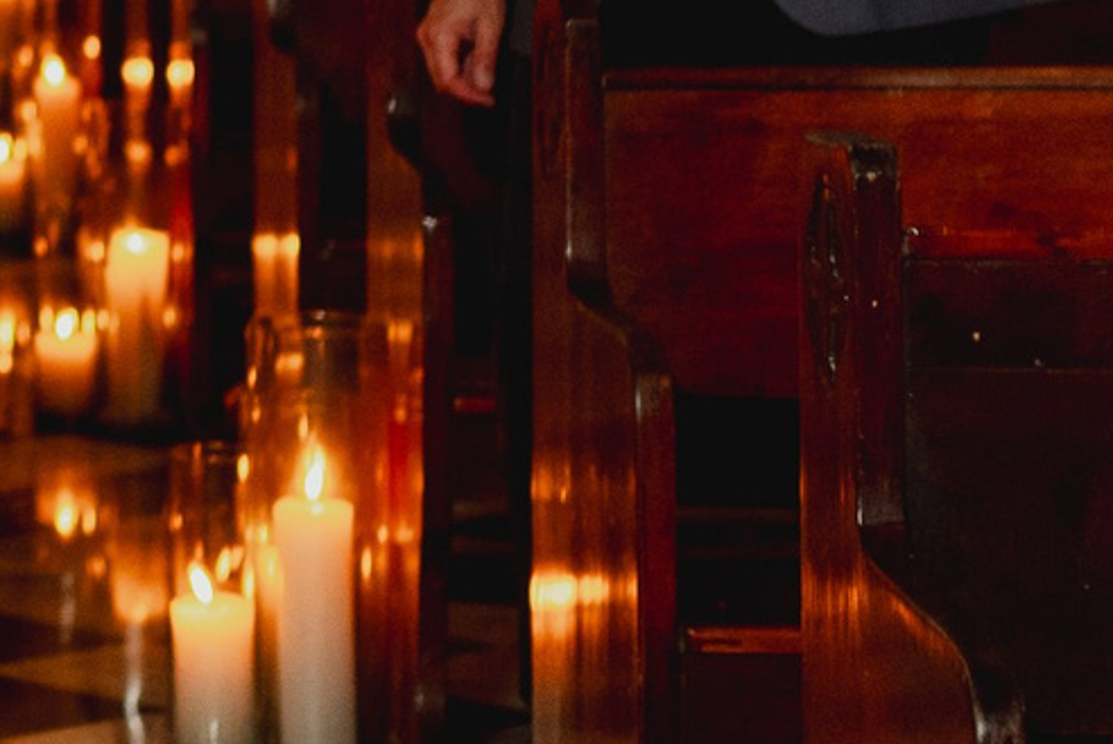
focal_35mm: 182
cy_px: -162
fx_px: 5632
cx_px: -1253
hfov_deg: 10.2
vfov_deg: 7.5
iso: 800
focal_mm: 35
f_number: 2
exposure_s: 1/160
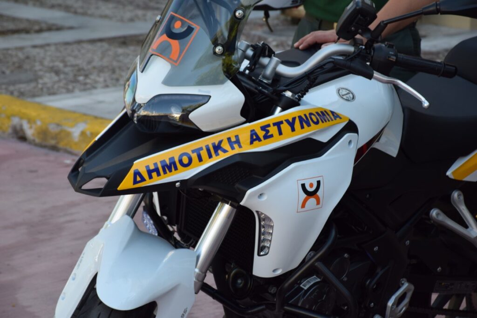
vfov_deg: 8.7
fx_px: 2087
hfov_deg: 13.0
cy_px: 159
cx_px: 238
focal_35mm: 158
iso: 400
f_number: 8
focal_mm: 105
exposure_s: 1/250
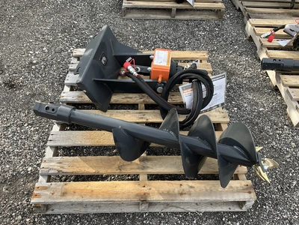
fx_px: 250
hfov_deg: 61.7
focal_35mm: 29
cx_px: 150
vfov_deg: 48.2
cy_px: 112
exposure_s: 1/243
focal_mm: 3
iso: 20
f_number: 1.8
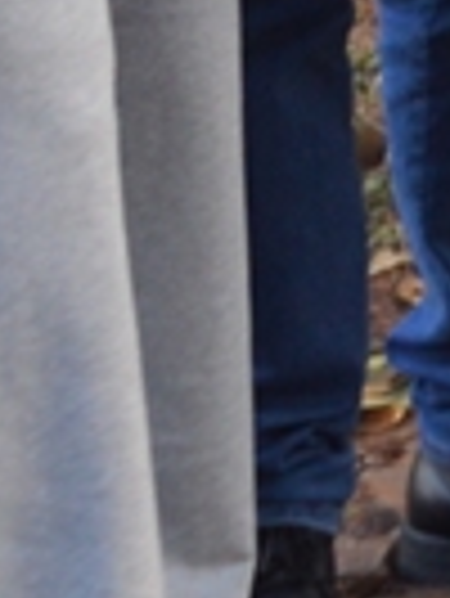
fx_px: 10466
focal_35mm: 605
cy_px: -1668
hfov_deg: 2.4
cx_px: 2264
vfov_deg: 3.2
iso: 400
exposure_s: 1/80
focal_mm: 35
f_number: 4.5
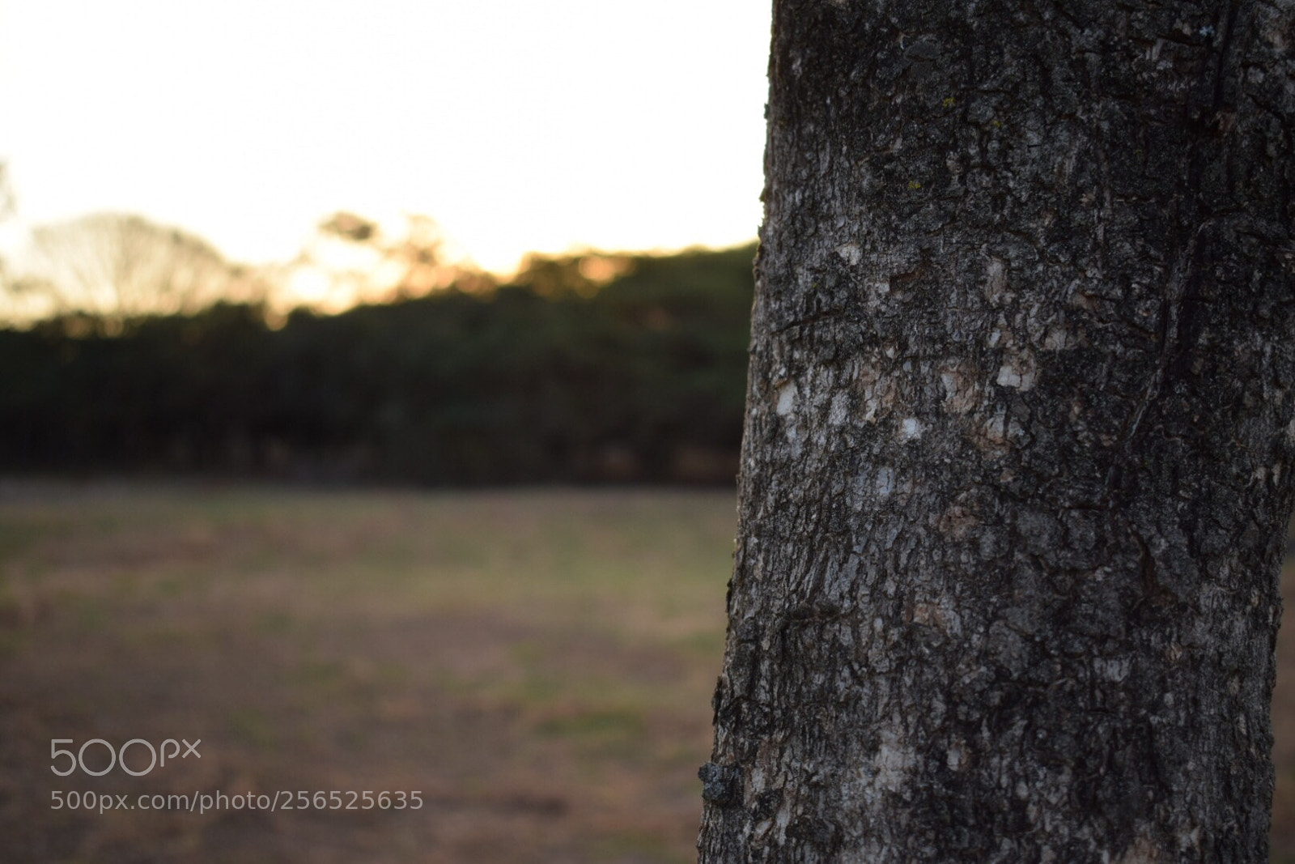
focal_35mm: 46
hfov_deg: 42.3
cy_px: 432
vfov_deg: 28.9
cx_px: 648
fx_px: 1673
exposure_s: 1/80
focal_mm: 31
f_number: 4.2
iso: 100
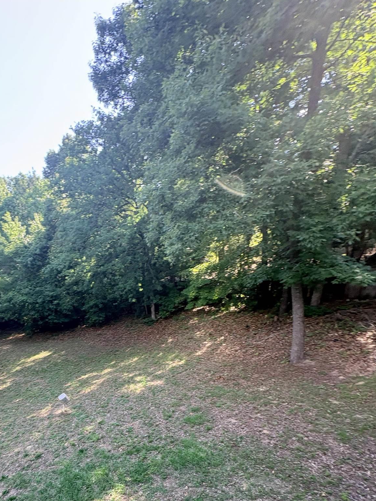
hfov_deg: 62.0
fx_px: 304
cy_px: 372
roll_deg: -2.4
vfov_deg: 73.7
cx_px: 127
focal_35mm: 21
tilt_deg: -17.4
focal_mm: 2.22
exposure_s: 1/99
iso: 50
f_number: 2.2
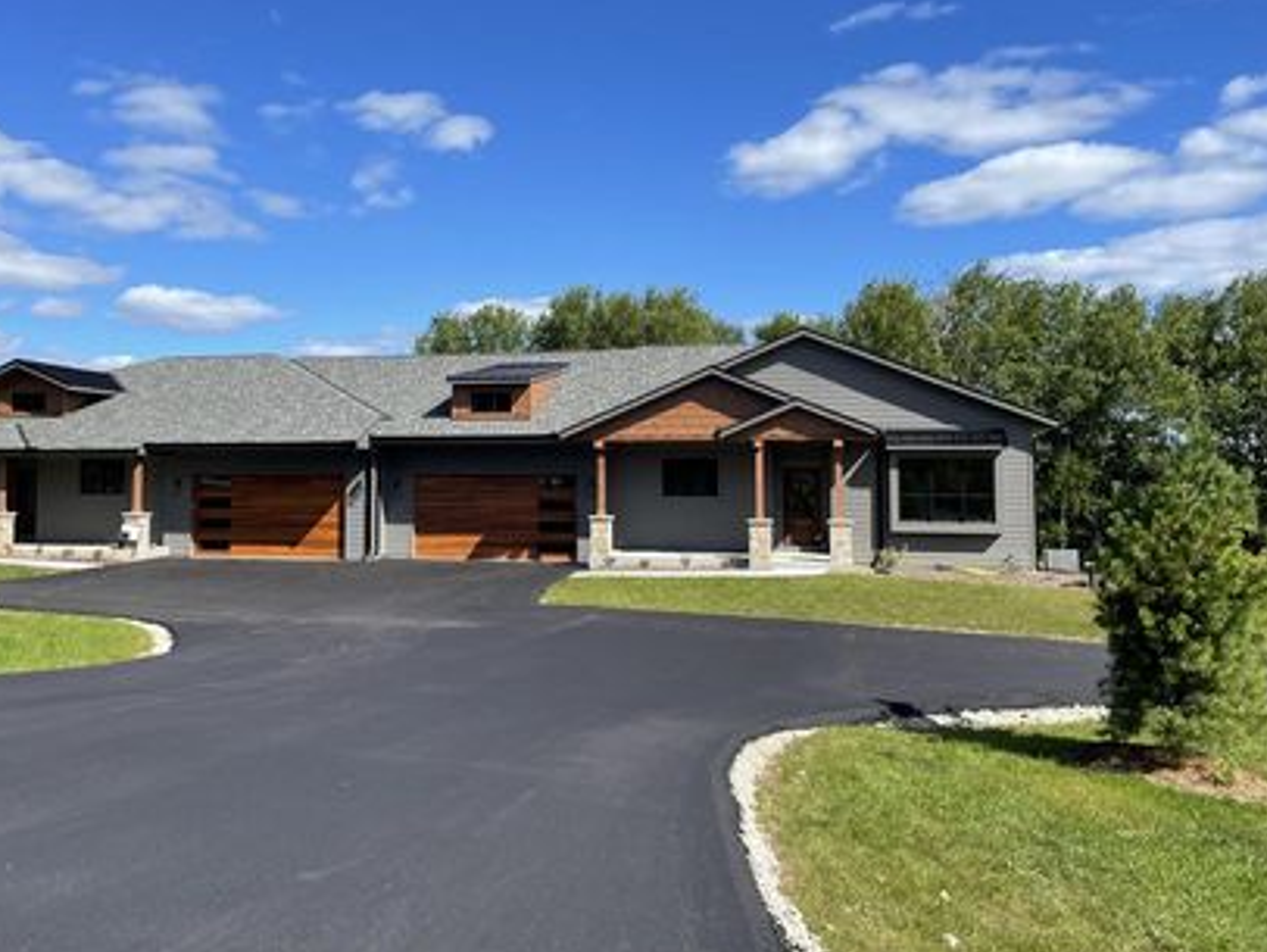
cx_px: 512
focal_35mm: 32
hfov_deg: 56.4
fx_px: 1172
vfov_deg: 44.1
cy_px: 420
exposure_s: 1/3401
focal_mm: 4.2
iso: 32
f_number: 1.6
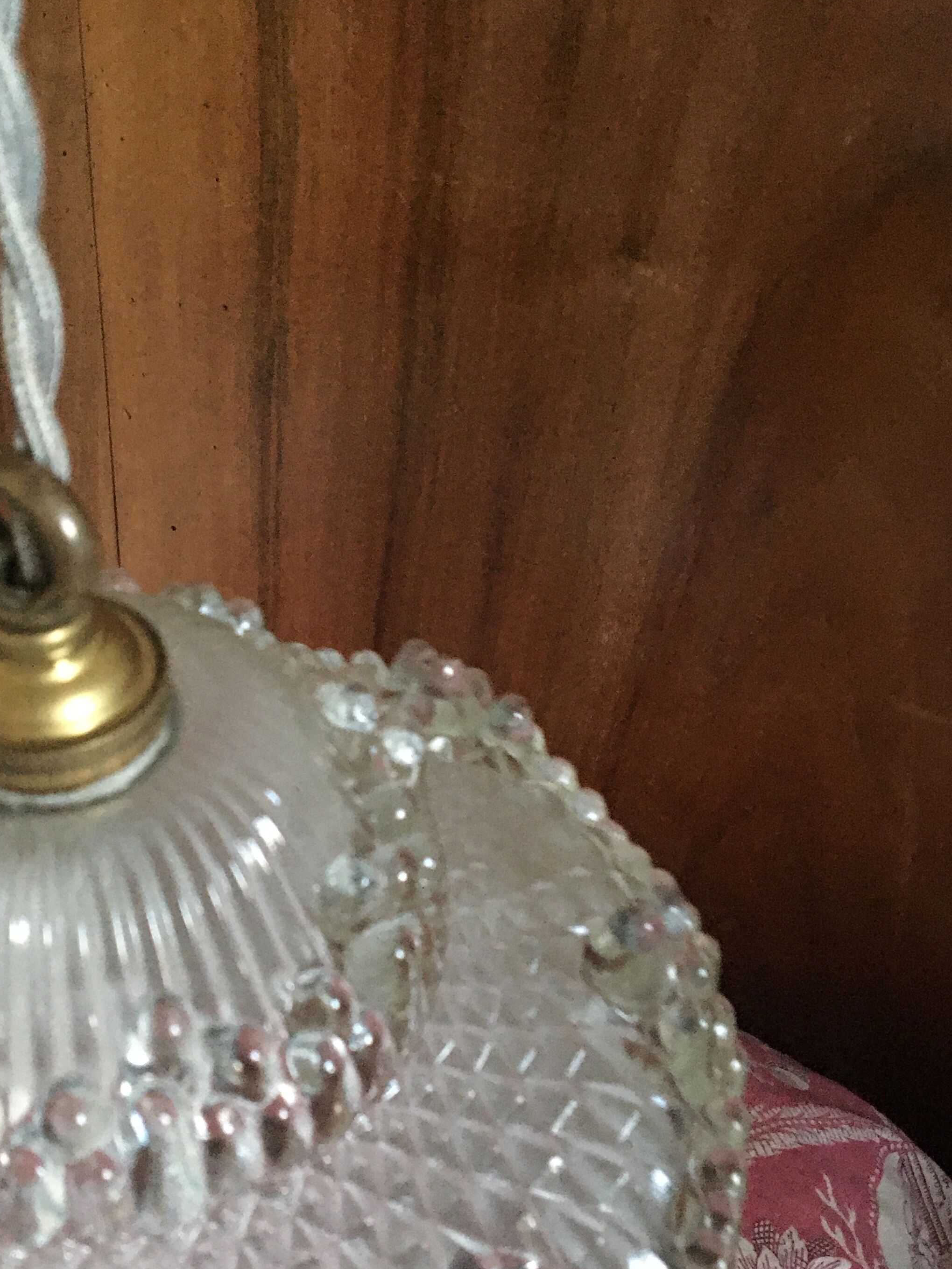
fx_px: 1577
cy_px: 749
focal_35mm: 43
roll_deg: -1.9
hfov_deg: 33.2
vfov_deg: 43.7
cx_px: 299
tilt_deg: -39.4
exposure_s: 1/17
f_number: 2.2
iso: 500
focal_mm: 4.15
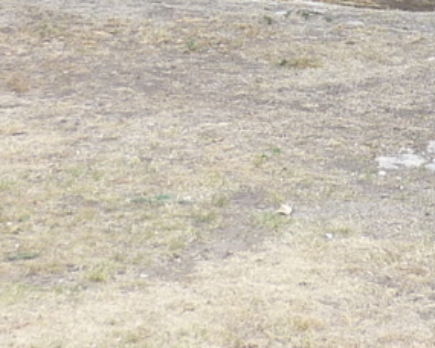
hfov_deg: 10.6
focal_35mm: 181
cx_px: 444
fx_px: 2330
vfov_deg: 8.4
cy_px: -169
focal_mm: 5.5
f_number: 2.8
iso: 80
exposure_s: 1/80
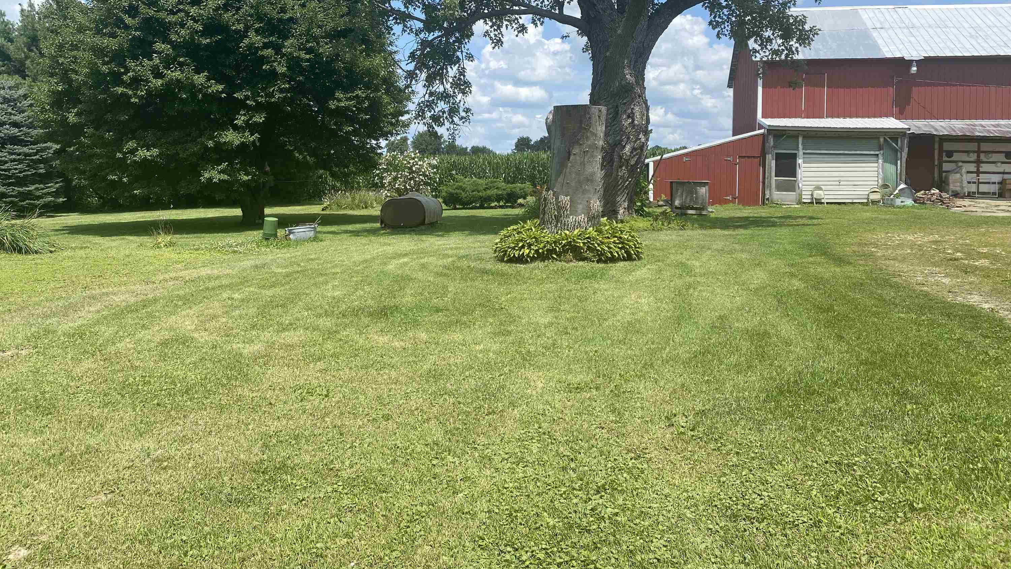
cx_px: 496
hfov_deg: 66.1
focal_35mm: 29
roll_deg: -1.1
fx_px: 777
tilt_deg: -0.9
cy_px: 199
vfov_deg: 39.8
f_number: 1.8
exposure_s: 1/2571
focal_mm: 4.25
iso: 32
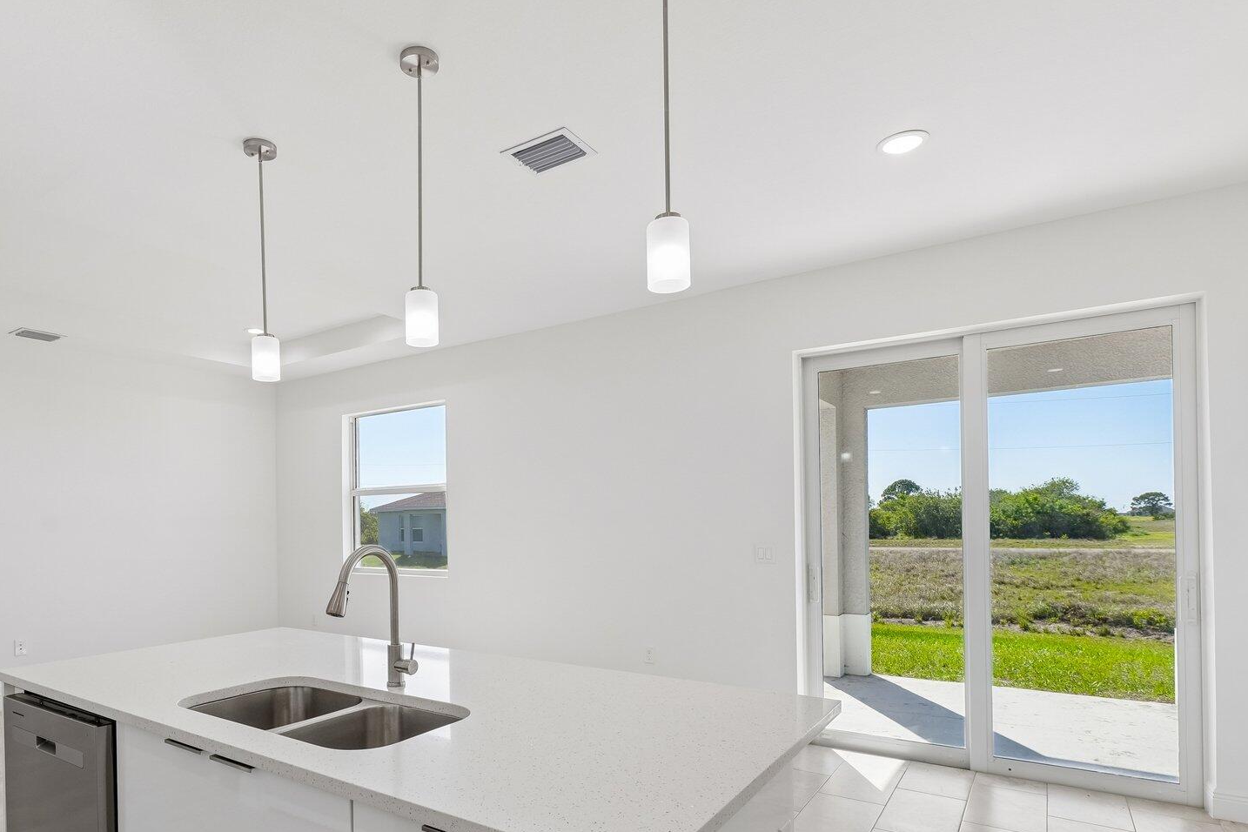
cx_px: 513
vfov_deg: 61.1
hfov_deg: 83.2
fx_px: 693
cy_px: 523
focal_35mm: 20
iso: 400
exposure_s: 1/200
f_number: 8
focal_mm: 14
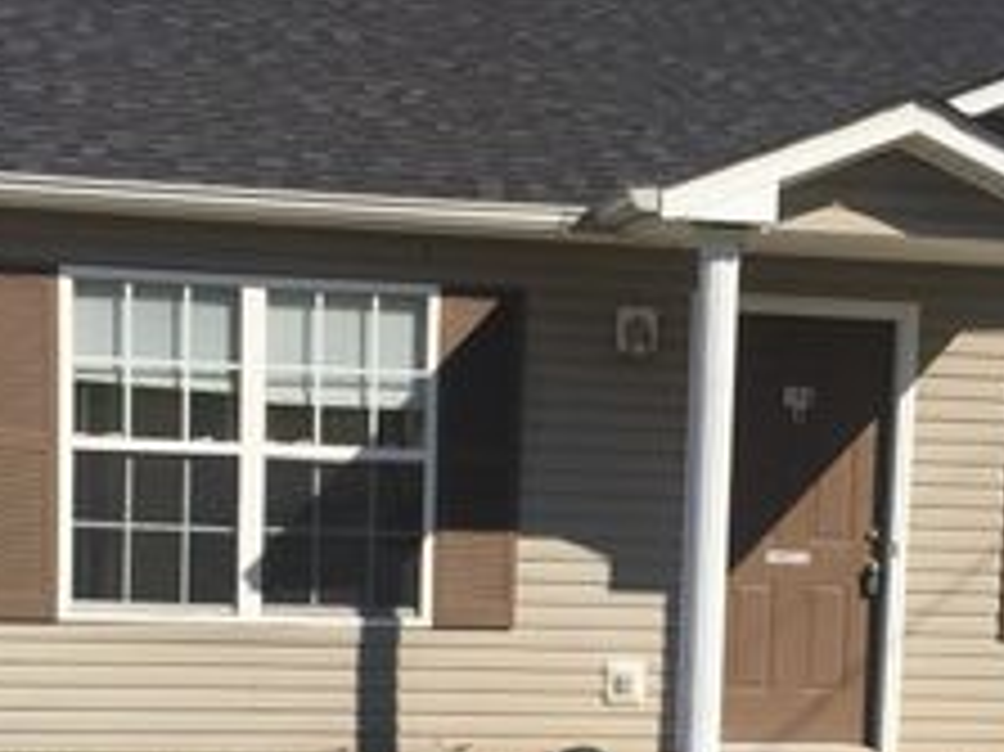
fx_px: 1884
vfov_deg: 22.4
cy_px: 547
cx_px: 734
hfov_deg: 29.4
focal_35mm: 65
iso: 32
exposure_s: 1/2639
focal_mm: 4.15
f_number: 2.2
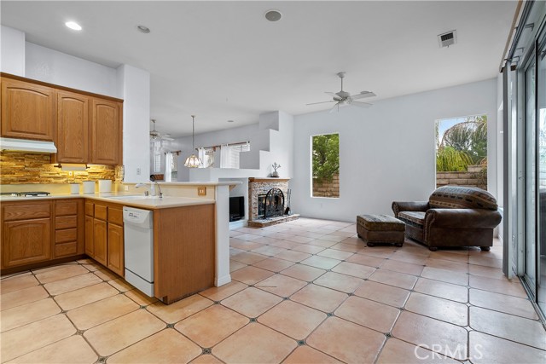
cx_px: 273
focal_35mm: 16
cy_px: 182
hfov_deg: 96.7
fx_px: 243
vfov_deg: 73.8
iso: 250
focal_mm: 16
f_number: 6.3
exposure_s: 1/5
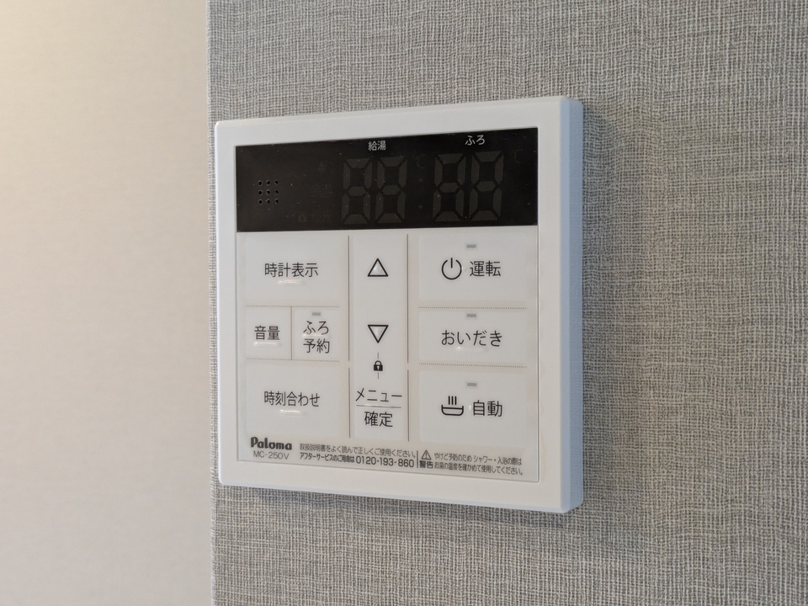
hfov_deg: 37.5
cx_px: 404
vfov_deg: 28.6
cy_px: 303
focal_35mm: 51
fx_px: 1190
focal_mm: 5.43
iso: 338
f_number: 1.89
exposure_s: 1/50
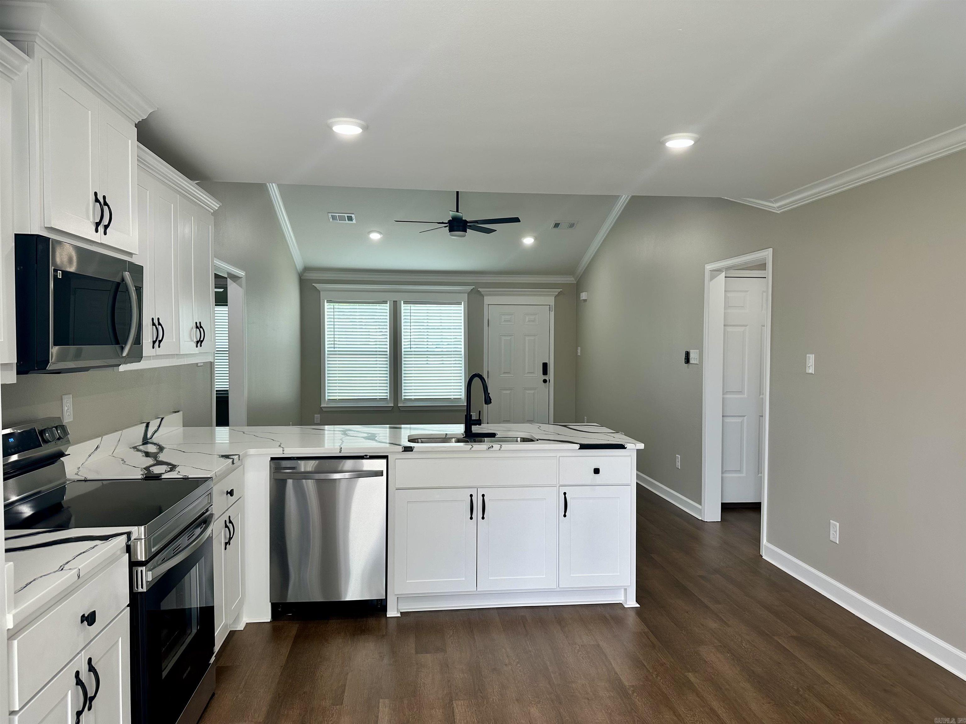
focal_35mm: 24
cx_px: 483
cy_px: 362
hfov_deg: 71.6
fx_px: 670
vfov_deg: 56.8
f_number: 1.78
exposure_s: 1/120
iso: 80
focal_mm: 6.86
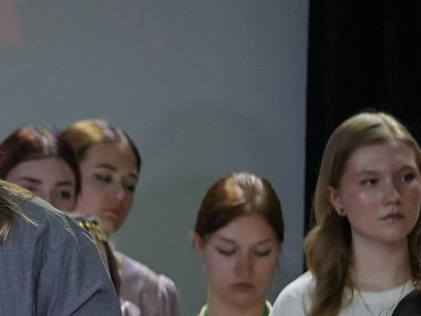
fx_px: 9977
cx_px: -336
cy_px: 504
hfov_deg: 2.4
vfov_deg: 1.8
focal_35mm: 820
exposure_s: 1/250
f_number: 2.8
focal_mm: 132
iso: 1000
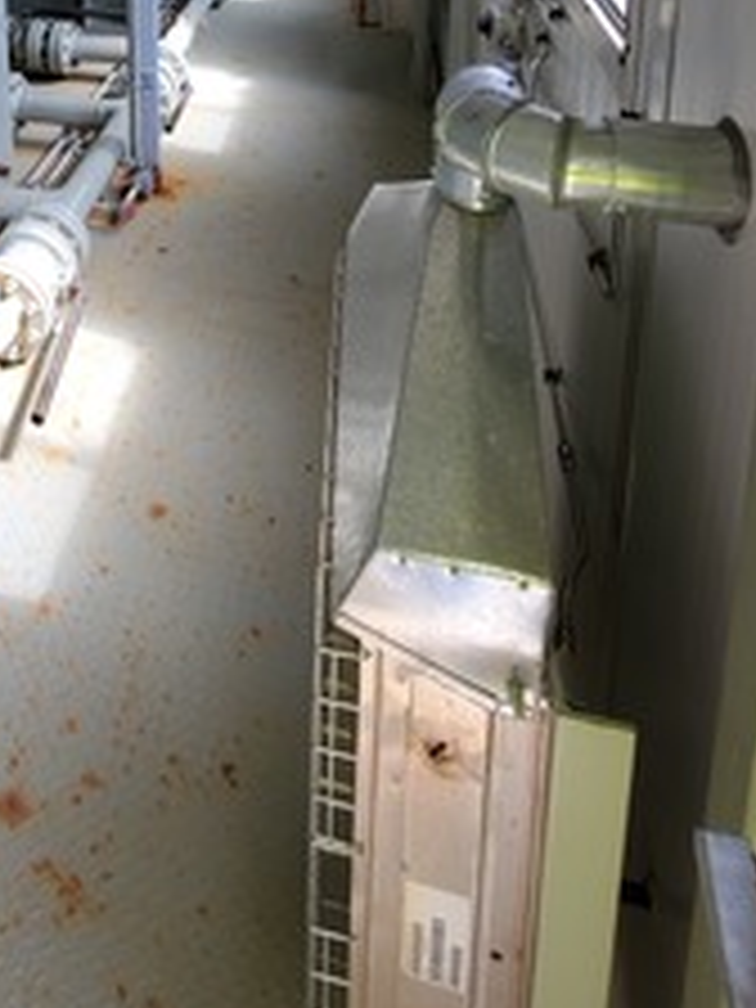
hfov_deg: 42.7
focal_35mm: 31
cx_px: 117
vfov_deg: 45.1
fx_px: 903
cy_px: -83
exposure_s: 1/119
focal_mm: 1.8
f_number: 2.2
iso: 100
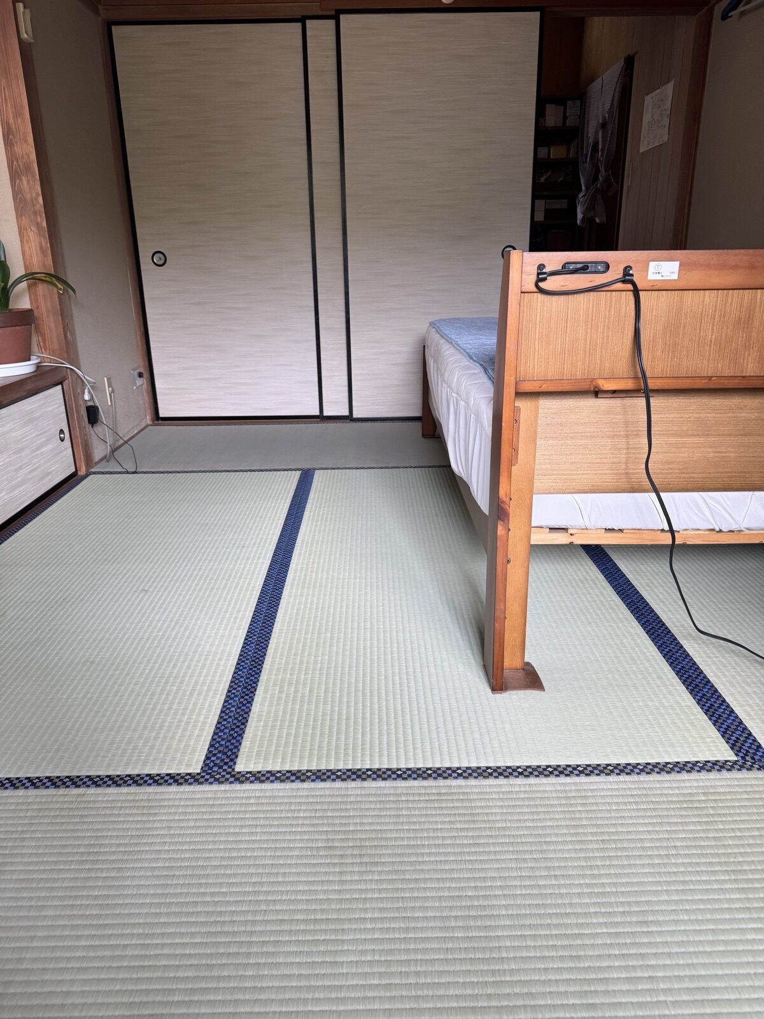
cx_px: 382
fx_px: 706
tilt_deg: -20.0
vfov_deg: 71.6
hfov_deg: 56.8
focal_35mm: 24
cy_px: 510
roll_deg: -0.3
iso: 160
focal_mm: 6.76
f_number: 1.78
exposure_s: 1/121
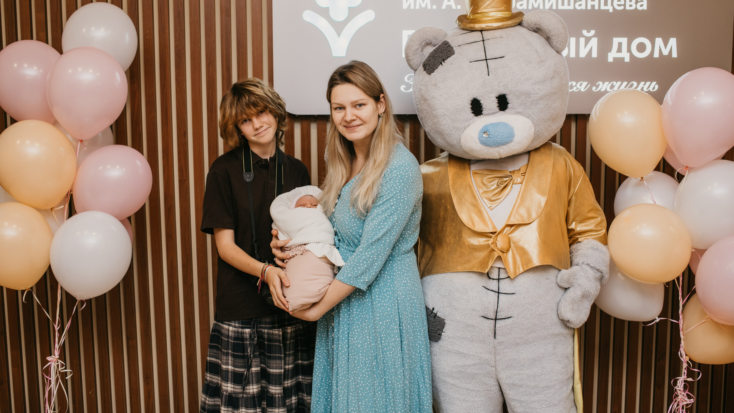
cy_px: 179
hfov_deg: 54.0
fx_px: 720
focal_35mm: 37
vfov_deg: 32.0
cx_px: 365
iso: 400
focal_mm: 35
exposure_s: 1/160
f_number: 4
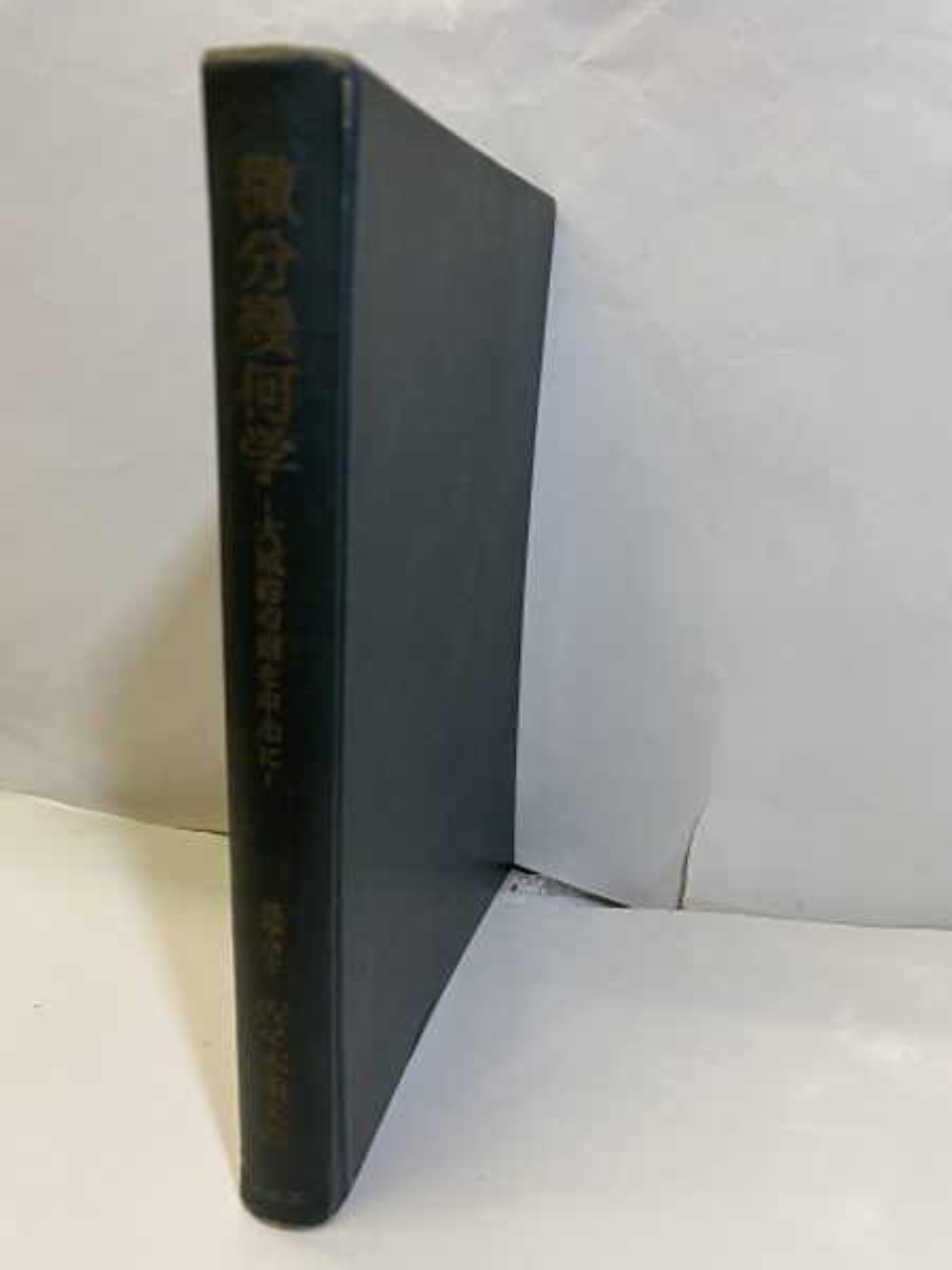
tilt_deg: -14.9
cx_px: 476
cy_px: 635
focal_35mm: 26
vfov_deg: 67.3
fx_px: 953
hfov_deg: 53.1
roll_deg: -4.4
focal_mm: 4.25
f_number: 1.8
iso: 64
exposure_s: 1/50
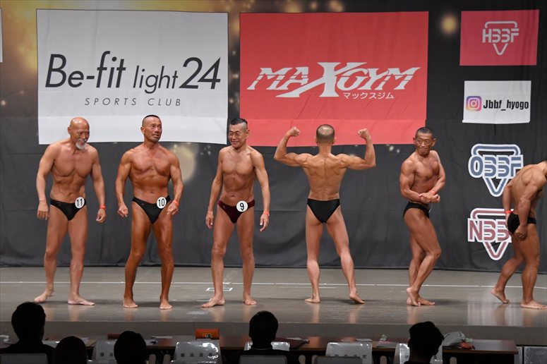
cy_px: 182
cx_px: 274
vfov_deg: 11.1
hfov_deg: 16.7
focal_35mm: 123
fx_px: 1868
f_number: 5.6
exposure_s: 1/400
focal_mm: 82
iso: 5000
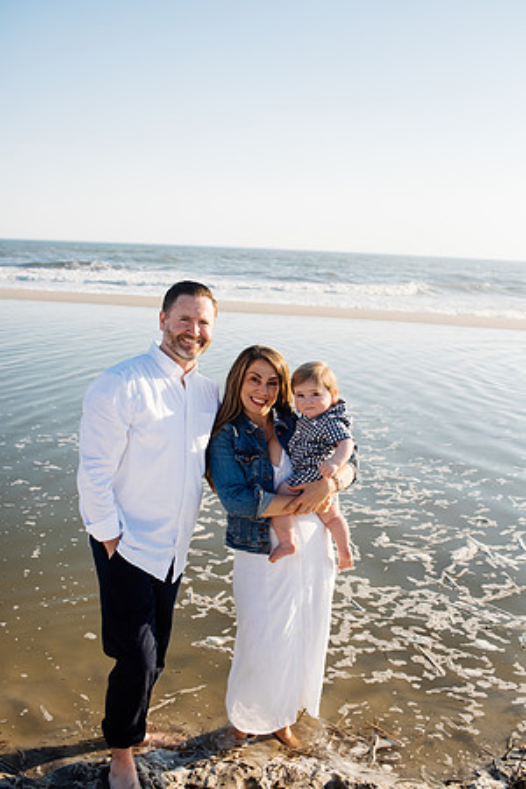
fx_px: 767
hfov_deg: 37.9
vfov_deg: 54.4
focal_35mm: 35
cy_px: 394
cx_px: 263
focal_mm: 35
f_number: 4
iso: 160
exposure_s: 1/2000
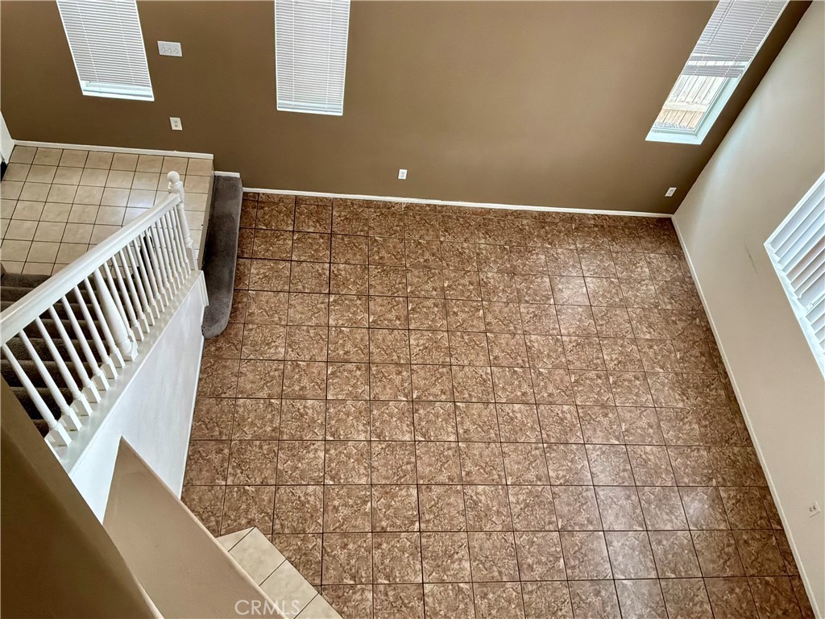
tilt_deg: -53.6
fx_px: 667
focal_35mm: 28
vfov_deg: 49.7
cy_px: 310
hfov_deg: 63.4
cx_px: 412
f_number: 1.8
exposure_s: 1/60
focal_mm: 3
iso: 200
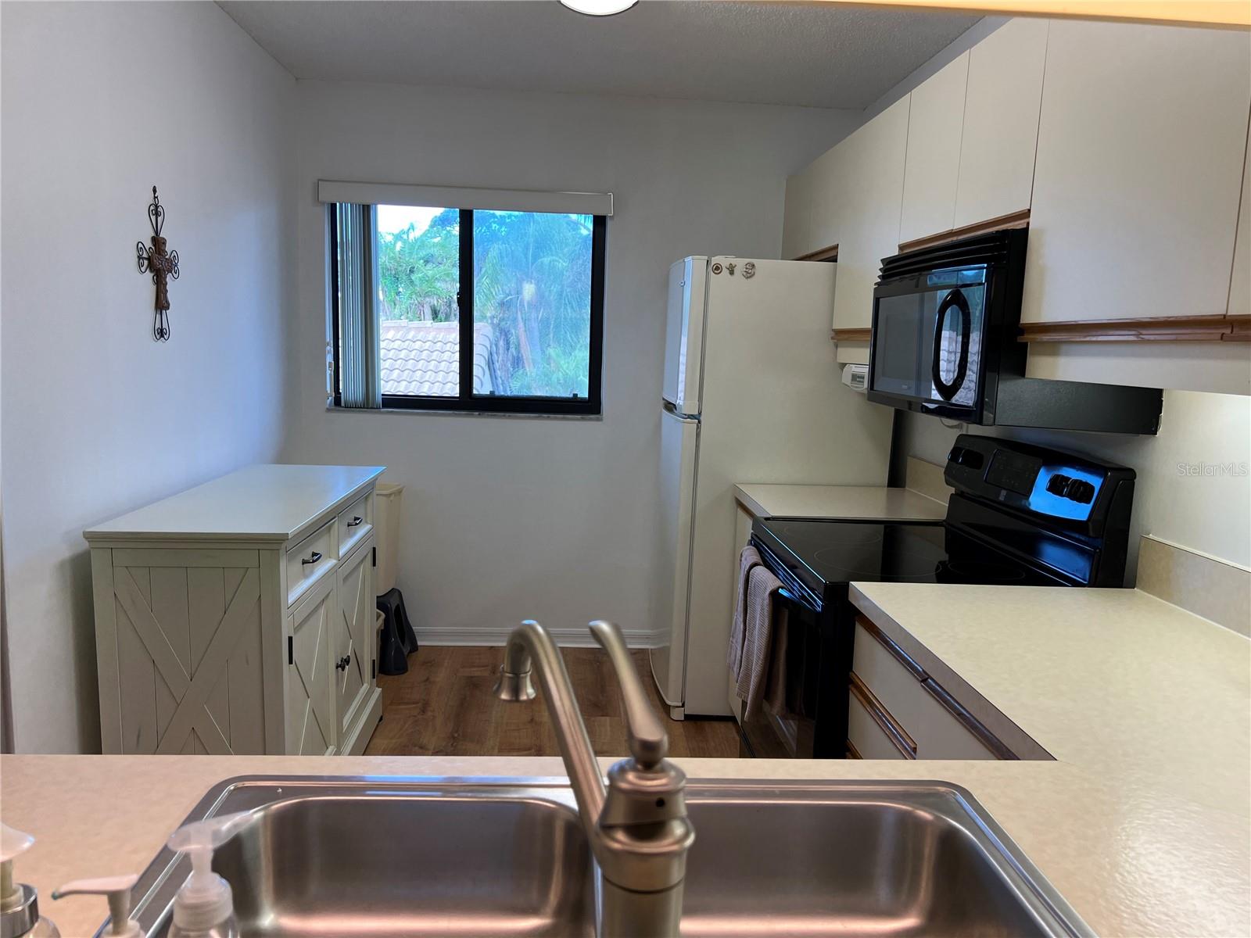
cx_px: 626
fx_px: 940
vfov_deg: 53.1
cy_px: 469
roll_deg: -1.7
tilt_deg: -9.0
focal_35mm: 26
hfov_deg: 67.3
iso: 32
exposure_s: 1/120
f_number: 1.5
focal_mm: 5.7
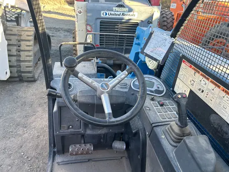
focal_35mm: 26
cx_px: 114
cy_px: 86
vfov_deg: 53.1
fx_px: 172
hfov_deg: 67.3
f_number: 1.5
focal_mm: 5.7
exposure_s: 1/173
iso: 40
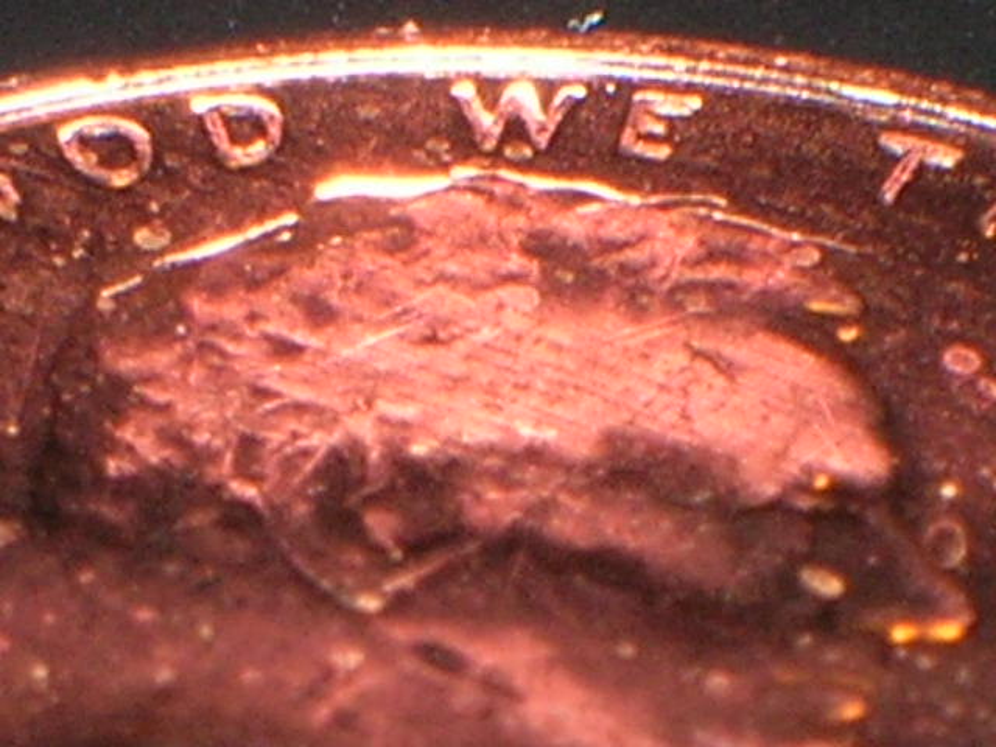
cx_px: 498
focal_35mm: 102
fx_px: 2935
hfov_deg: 19.3
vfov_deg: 14.5
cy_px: 374
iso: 50
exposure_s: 1/60.1
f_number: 8.2
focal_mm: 17.1
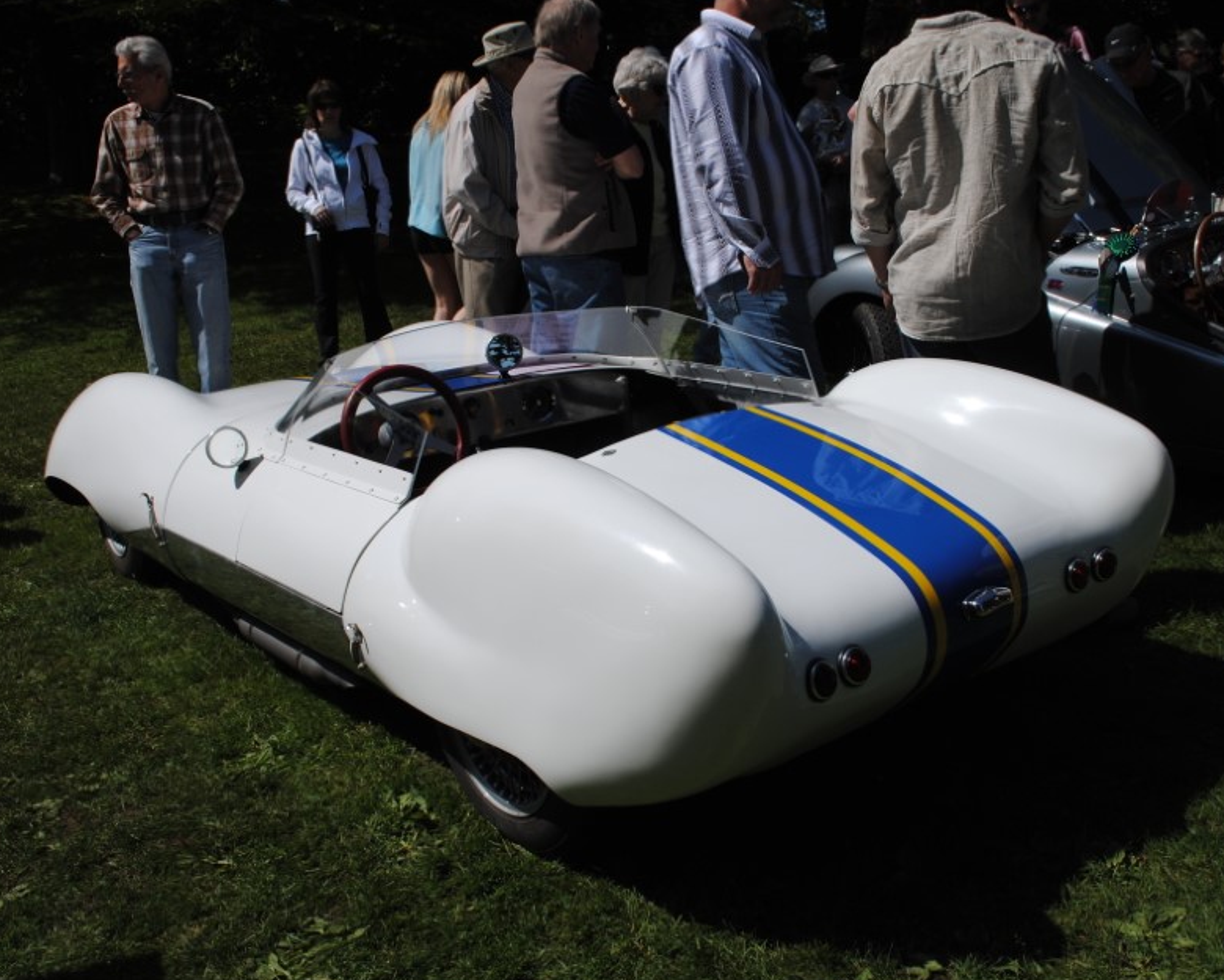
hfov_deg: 47.9
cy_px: 498
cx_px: 642
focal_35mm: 38
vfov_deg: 39.2
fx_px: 1377
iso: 100
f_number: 10
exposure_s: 1/400
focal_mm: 22
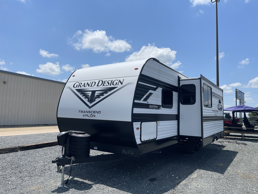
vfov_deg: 54.9
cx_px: 129
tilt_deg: +4.9
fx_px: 186
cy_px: 97
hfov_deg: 69.4
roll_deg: -1.4
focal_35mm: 25
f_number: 1.6
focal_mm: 5.1
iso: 32
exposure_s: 1/6250
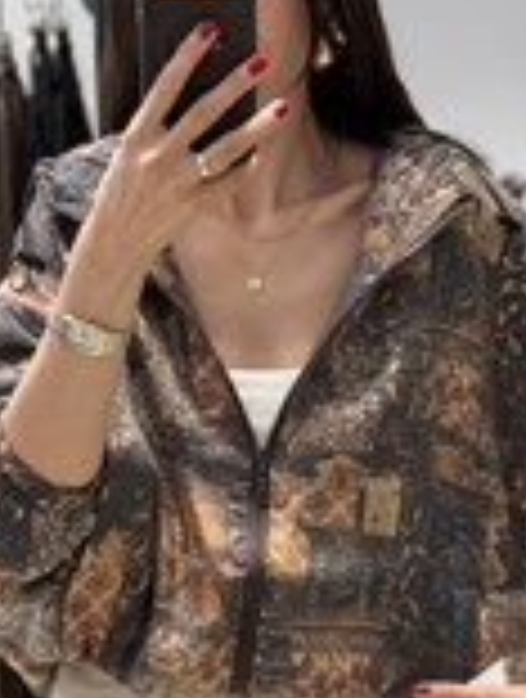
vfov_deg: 14.2
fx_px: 2784
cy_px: 594
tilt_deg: -20.7
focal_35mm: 138
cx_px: 276
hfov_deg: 10.8
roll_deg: +1.5
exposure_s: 1/100
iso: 64
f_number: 1.78
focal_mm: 6.76
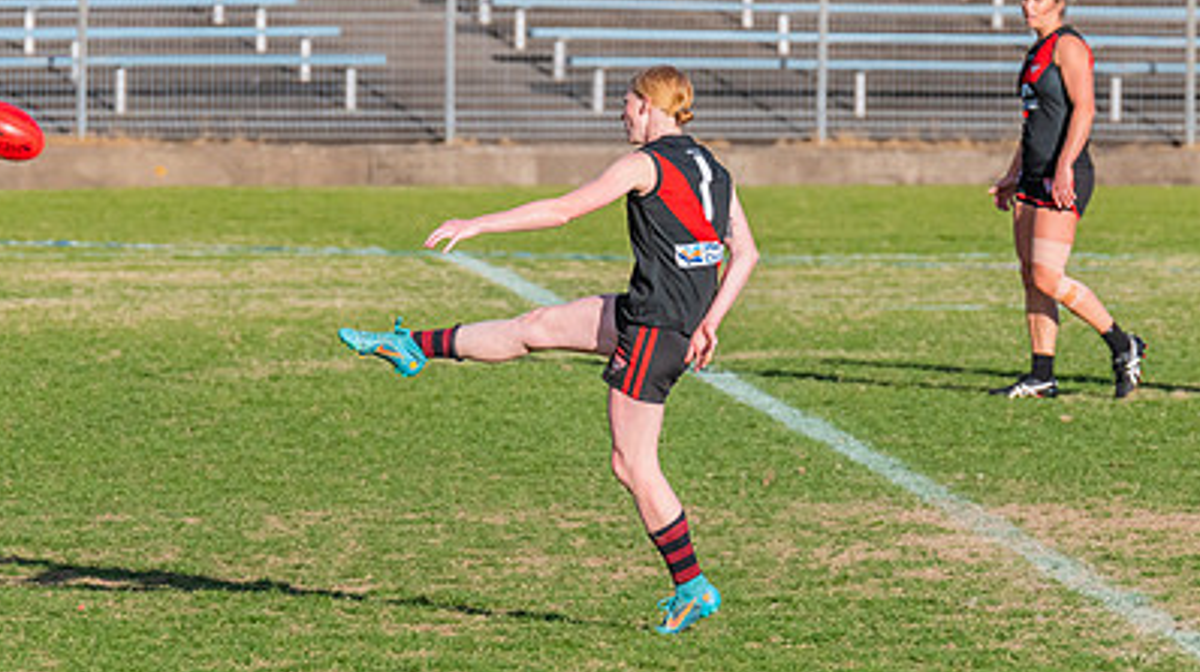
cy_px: 371
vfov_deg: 1.8
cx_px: 567
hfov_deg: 3.2
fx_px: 21394
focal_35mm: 673
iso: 800
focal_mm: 380
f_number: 9
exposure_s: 1/1250
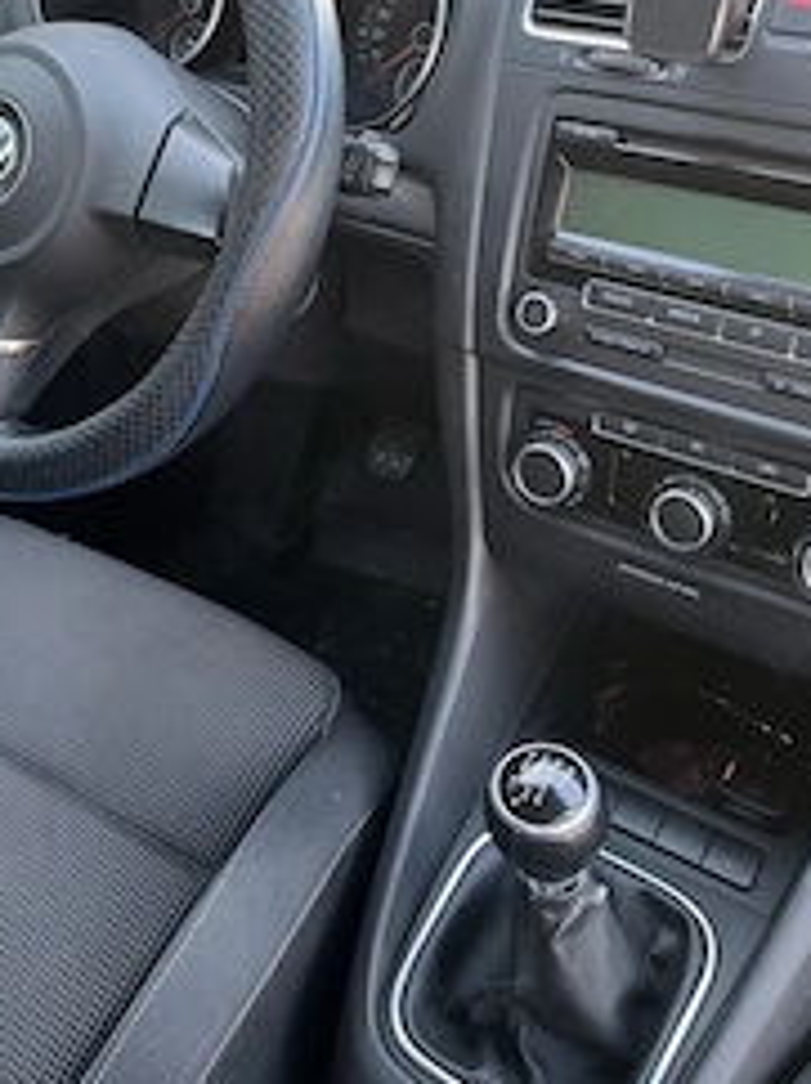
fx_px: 1346
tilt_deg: -27.1
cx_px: 296
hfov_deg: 33.3
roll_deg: +5.6
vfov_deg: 42.6
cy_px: 273
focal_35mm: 43
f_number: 1.6
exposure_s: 1/60
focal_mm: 5.1
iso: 160
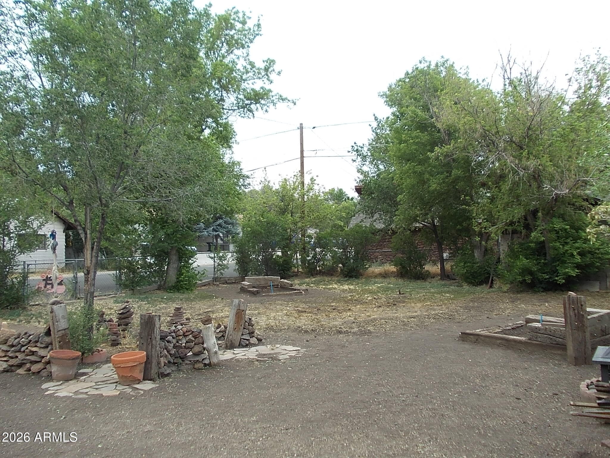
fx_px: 493
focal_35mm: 28
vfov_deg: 49.7
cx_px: 305
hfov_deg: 63.4
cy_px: 229
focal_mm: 4
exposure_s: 1/250
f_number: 2.7
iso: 80
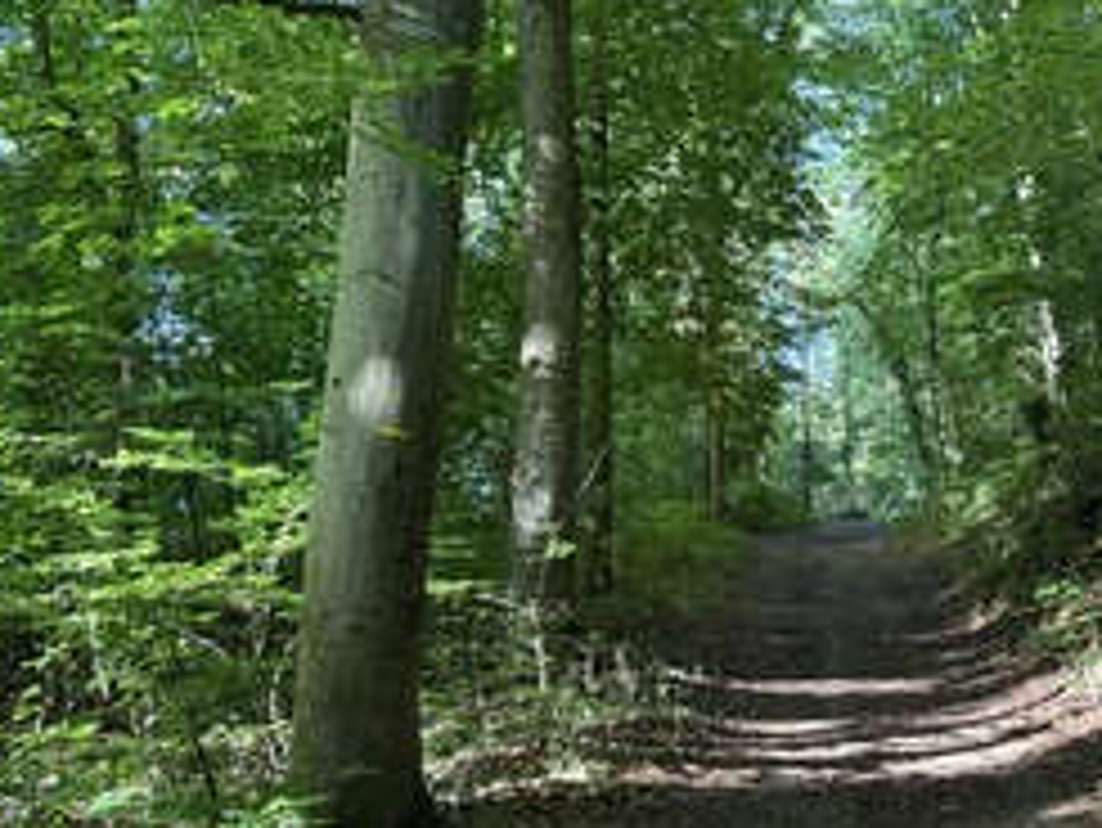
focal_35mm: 49
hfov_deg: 38.1
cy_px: 574
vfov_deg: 29.4
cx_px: 805
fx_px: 1561
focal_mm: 6.76
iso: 200
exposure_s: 1/89
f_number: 1.78
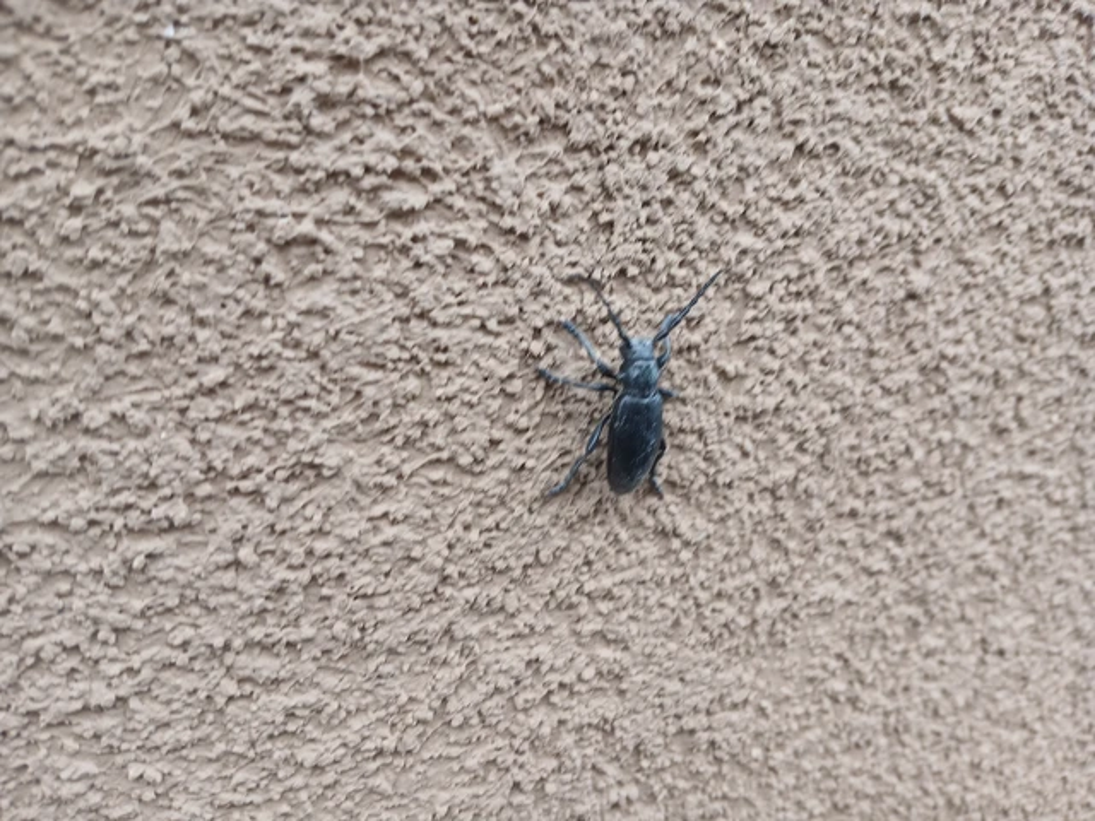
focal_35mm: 26
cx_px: 548
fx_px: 822
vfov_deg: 53.1
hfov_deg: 67.3
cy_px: 410
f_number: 1.8
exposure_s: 1/50
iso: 50
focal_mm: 3.98
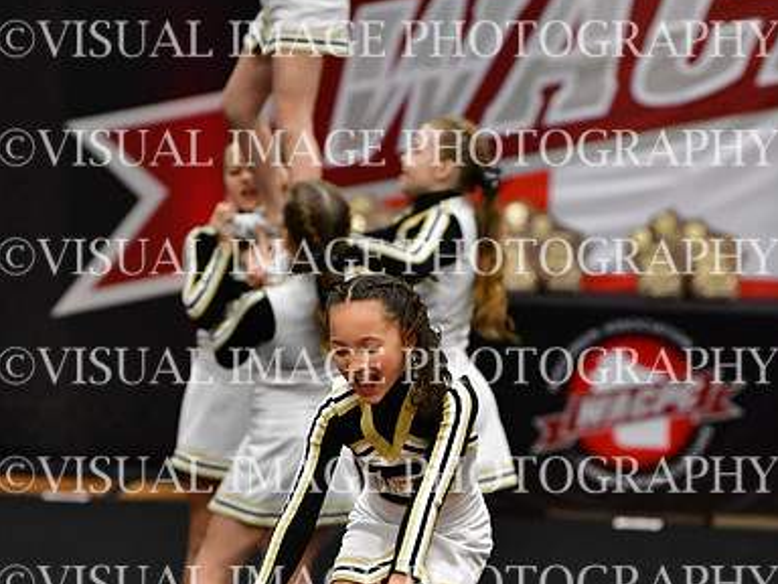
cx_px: 388
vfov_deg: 4.4
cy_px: 529
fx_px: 7574
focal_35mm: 337
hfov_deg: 5.9
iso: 4000
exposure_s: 1/800
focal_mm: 155
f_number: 2.8
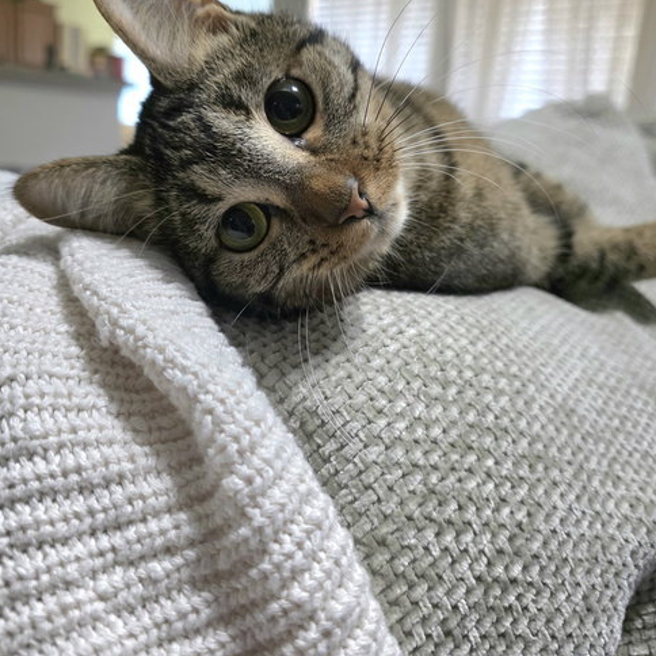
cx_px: 321
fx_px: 600
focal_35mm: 28
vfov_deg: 57.0
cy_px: 274
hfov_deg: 57.3
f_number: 1.7
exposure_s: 1/120
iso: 1000
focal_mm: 6.3
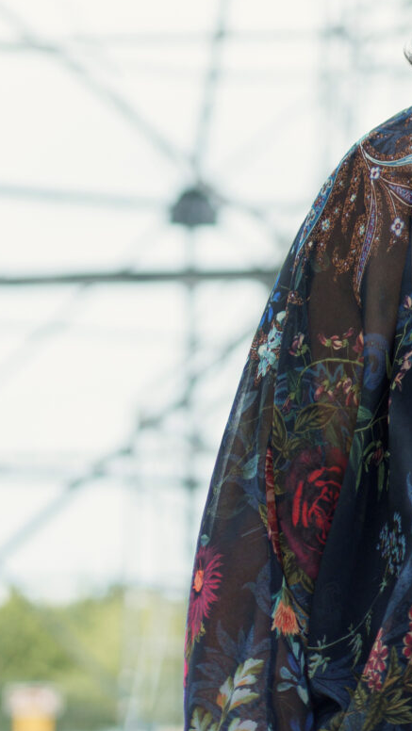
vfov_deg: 11.2
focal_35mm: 190
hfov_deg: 6.4
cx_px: 462
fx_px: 3687
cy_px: -68
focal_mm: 55
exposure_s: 1/1600
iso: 125
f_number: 2.5
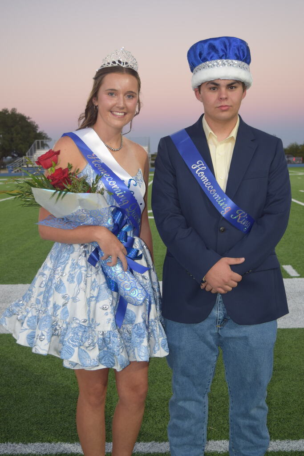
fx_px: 589
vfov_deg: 42.3
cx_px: 152
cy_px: 228
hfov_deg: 29.0
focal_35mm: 46
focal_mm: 31
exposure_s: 1/60
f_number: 4.2
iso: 320
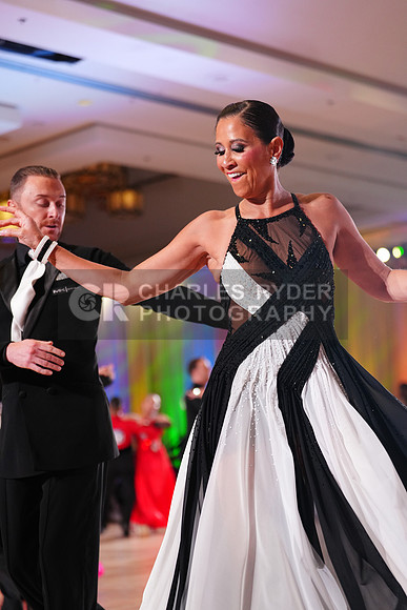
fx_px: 1186
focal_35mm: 70
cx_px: 204
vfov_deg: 28.8
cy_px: 305
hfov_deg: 19.5
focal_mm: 70
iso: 2000
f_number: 2.8
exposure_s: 1/500
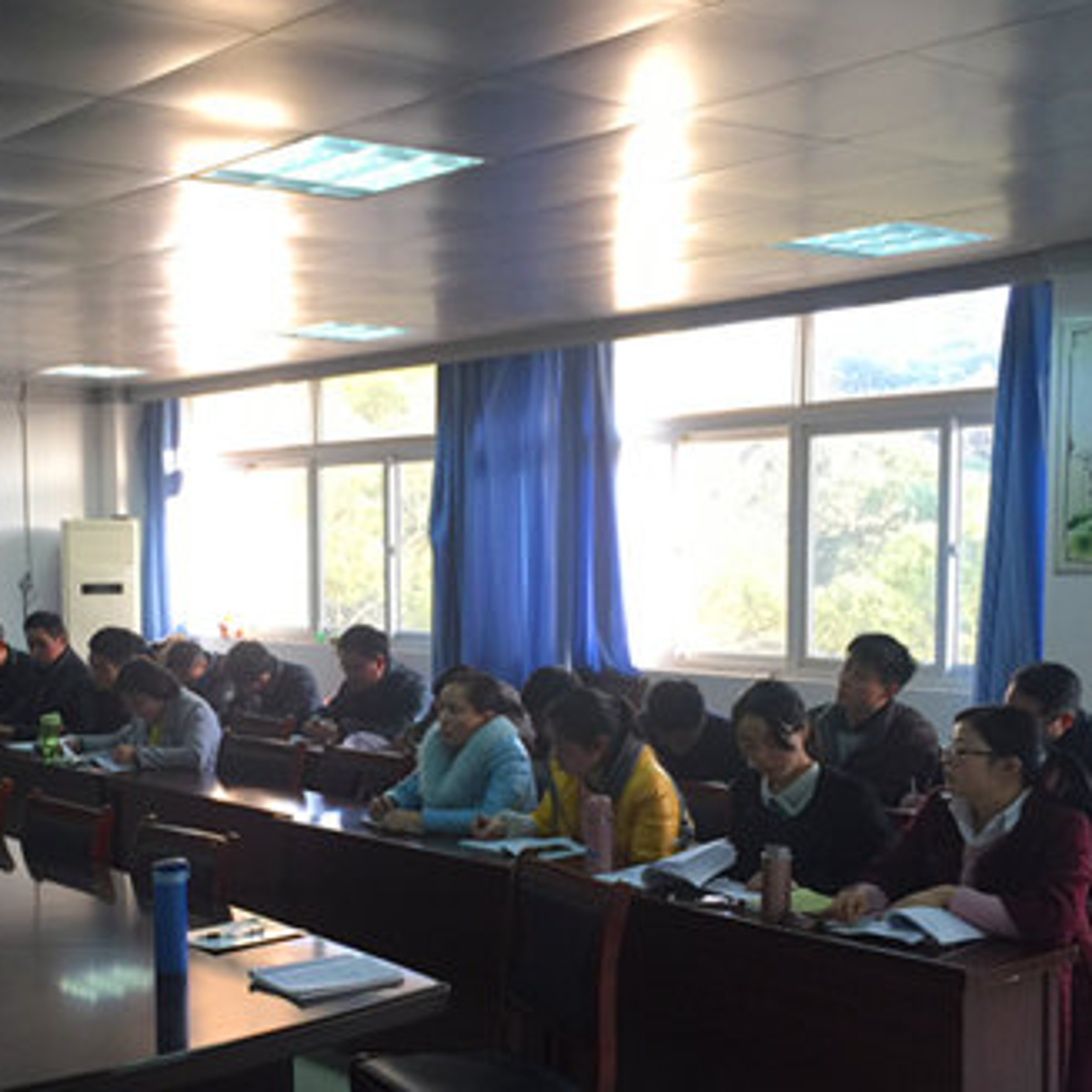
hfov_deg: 35.3
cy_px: 695
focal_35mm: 47
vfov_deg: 35.8
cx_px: 284
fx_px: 1677
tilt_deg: -5.6
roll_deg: +0.2
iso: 32
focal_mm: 4.15
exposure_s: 1/30
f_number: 2.2
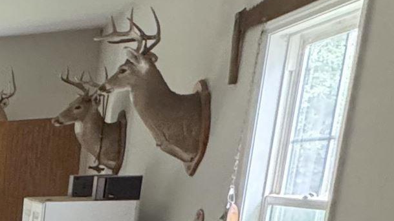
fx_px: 804
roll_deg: +3.1
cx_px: -404
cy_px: 386
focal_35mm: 77
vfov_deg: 14.1
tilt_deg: -13.6
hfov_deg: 18.1
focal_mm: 2.22
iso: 320
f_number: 2.2
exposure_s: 1/79
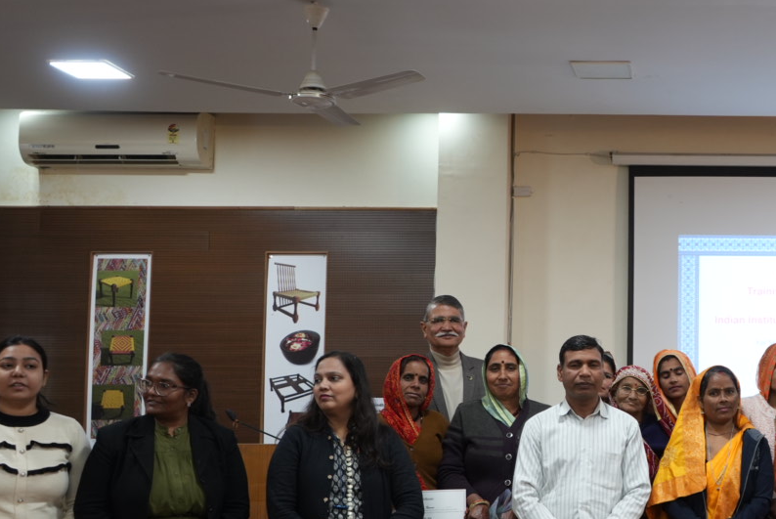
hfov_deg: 32.5
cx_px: 755
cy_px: 329
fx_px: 1230
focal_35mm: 57
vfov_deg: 23.8
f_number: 3.5
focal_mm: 28
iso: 640
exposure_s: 1/30
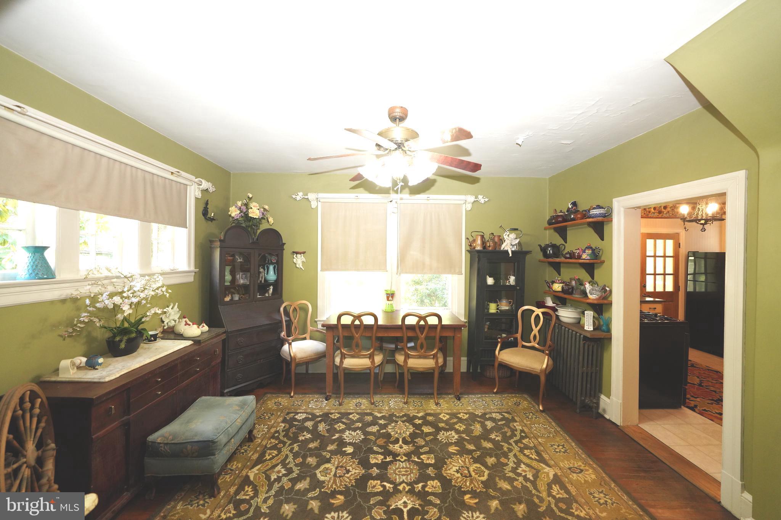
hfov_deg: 108.3
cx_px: 390
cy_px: 260
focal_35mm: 13
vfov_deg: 85.4
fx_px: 282
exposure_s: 1/160
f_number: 2.8
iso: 2000
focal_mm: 13
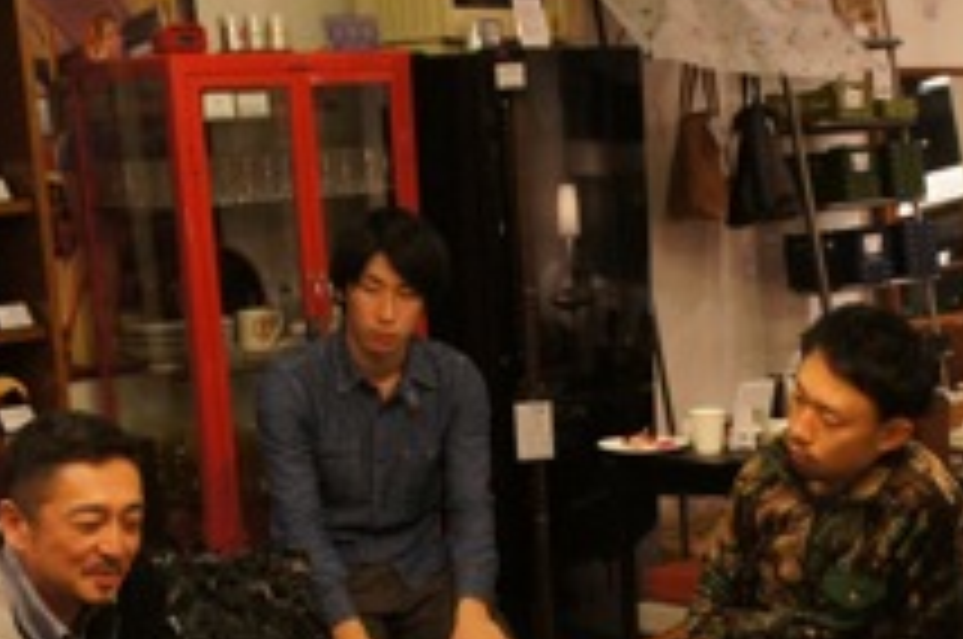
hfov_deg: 28.5
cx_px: 698
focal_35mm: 70
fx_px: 1870
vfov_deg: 18.6
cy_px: 702
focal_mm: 20
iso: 1600
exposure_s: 1/80
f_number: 3.5
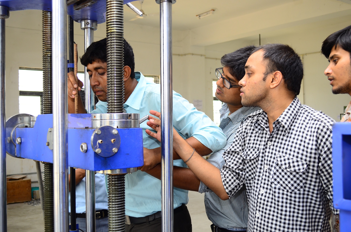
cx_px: 176
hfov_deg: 45.0
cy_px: 116
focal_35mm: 44
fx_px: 423
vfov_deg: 30.7
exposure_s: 1/160
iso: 400
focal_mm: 29
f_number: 4.5
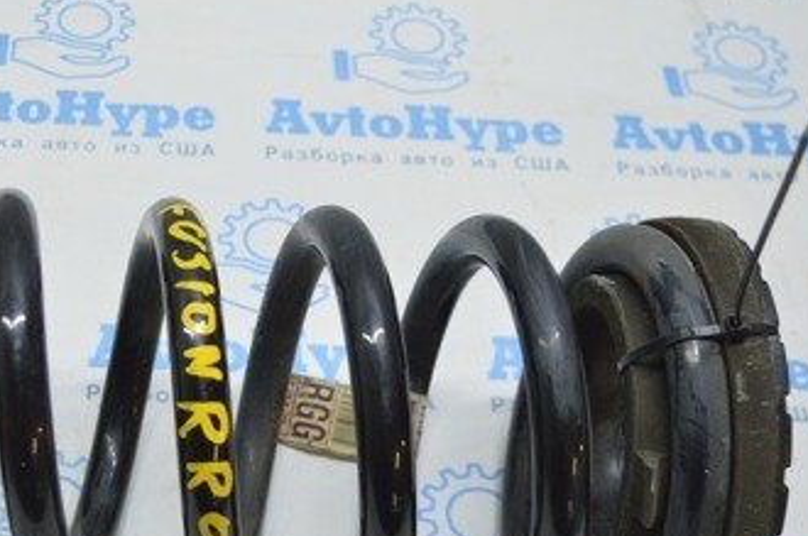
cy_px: 388
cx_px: 176
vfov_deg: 20.1
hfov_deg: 29.5
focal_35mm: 67
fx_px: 1501
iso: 400
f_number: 3.8
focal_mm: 23
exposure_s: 1/60
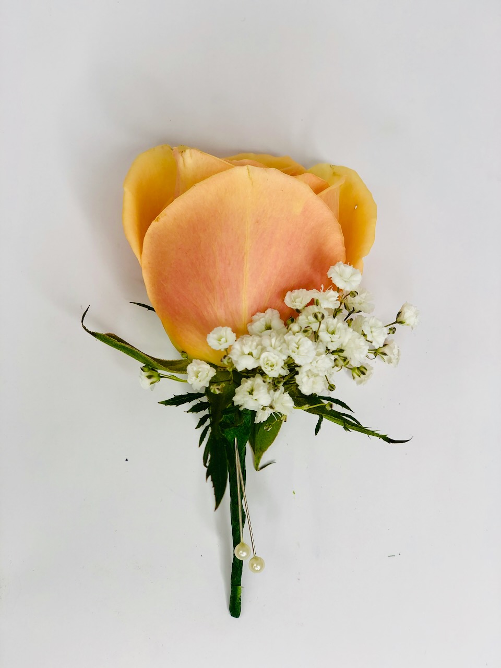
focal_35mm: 52
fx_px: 1003
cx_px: 250
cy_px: 334
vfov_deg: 36.8
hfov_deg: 28.0
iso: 20
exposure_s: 1/100
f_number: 2.4
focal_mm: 6
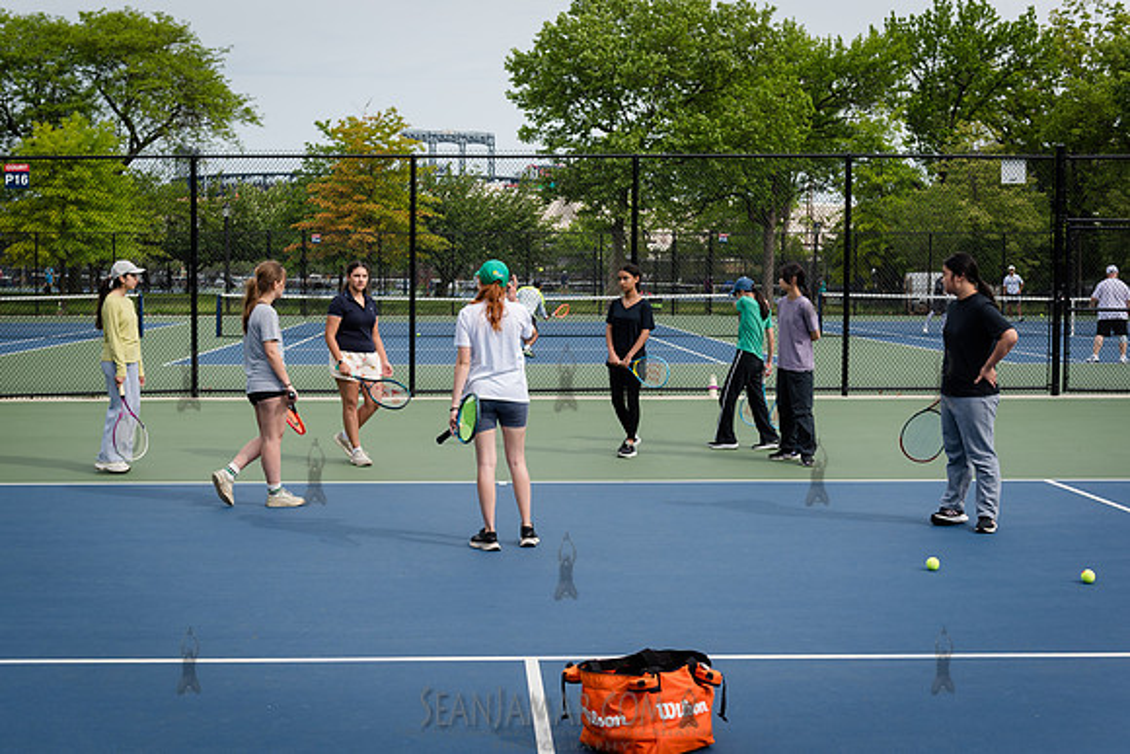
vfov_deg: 27.0
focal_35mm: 50
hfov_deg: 39.5
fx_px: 1572
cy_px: 354
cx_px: 496
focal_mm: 44
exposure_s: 1/1000
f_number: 4
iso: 200
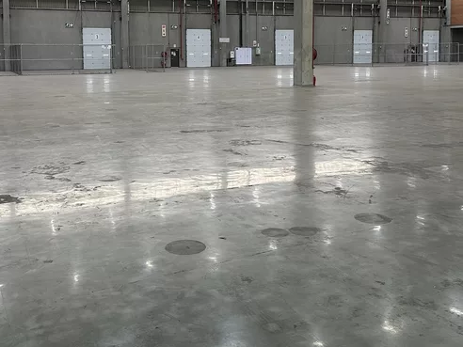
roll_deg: +0.5
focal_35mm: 39
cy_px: 77
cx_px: 196
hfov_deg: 47.7
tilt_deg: -3.5
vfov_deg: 35.8
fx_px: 522
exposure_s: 1/71
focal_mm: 6.86
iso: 250
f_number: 1.78
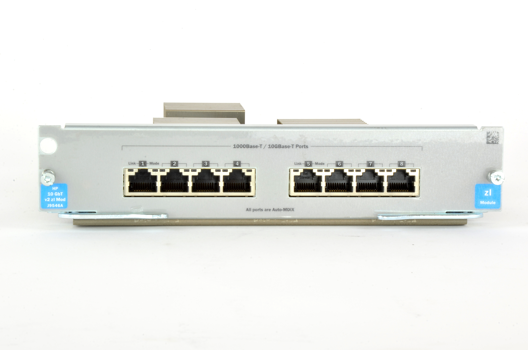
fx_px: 2122
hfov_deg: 14.2
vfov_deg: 9.4
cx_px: 271
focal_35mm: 145
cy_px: 175
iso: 100
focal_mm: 92
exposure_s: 1.6
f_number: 32
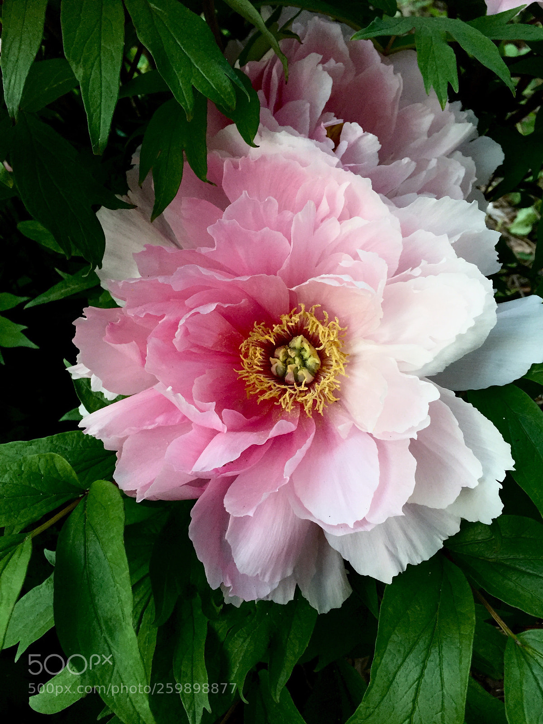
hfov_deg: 48.2
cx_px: 272
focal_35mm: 29
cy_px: 362
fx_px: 607
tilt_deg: -53.3
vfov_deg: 61.7
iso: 50
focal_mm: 4.15
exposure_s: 1/30
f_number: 2.2
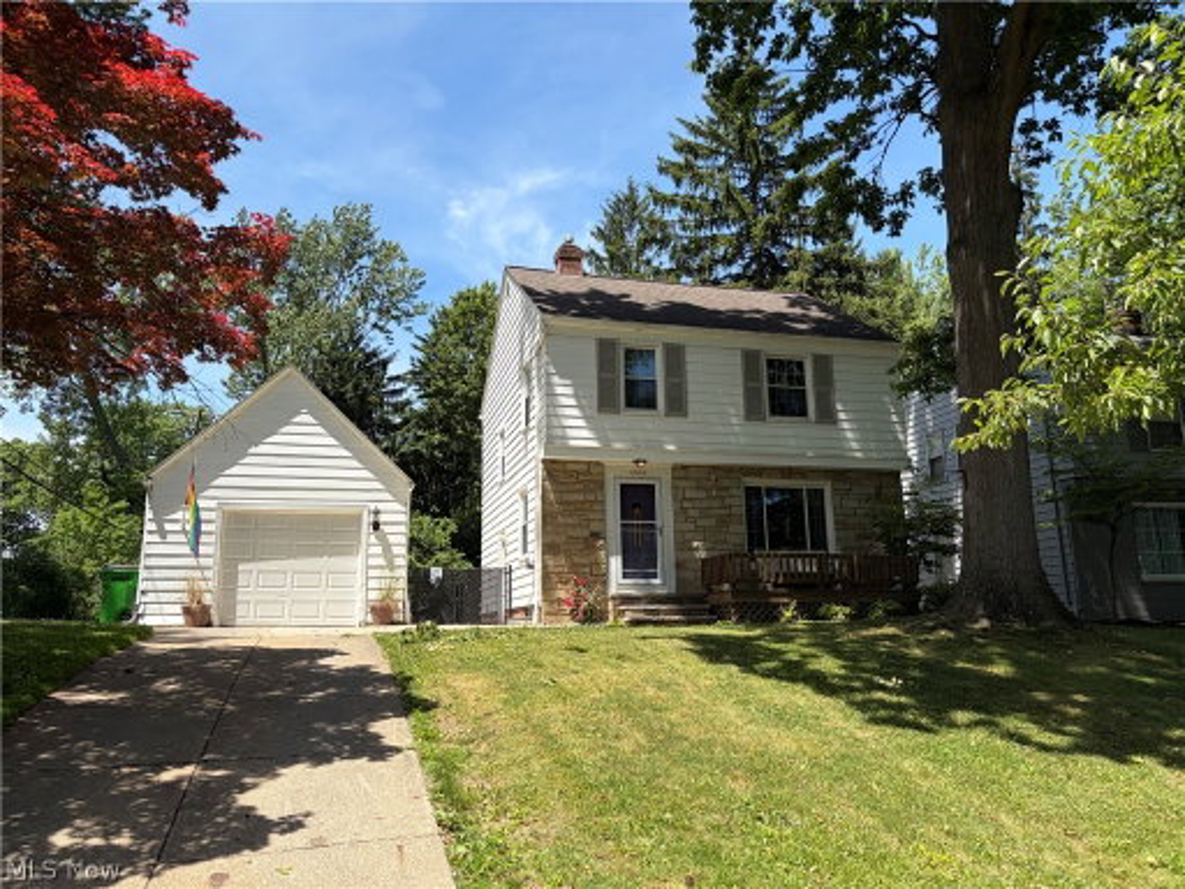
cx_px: 592
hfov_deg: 67.3
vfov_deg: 53.1
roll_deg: +1.2
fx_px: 890
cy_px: 444
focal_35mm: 26
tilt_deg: +12.1
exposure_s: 1/2283
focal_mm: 5.96
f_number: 1.6
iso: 50
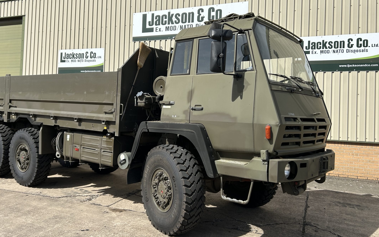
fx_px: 341
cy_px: 100
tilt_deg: +1.9
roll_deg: -1.8
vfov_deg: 38.2
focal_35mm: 33
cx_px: 166
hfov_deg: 58.0
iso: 50
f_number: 1.5
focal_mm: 5.7
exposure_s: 1/5319
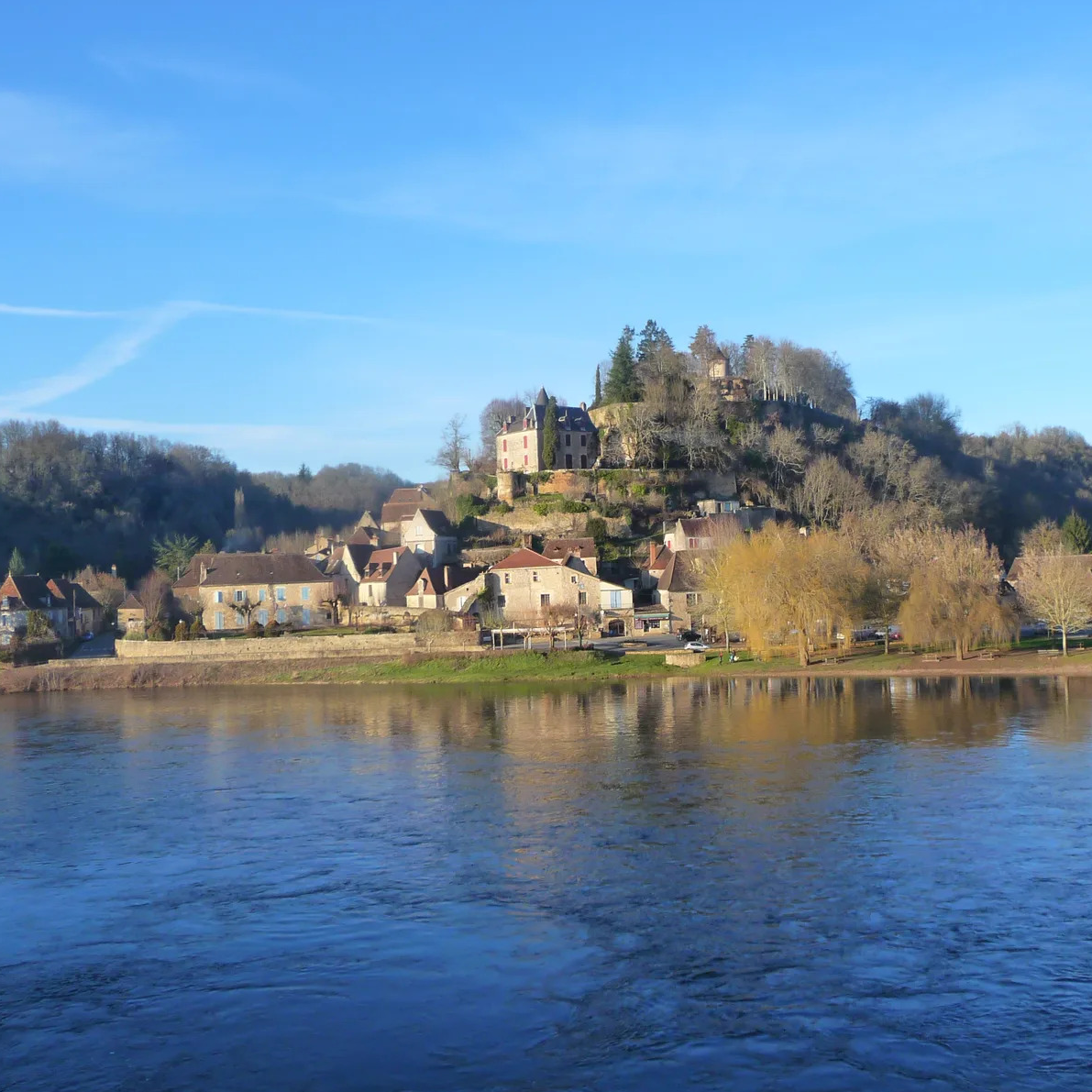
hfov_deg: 43.6
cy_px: 548
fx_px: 1356
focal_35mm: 38
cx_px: 669
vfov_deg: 43.9
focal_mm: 5.3
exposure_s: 1/500
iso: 160
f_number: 3.5
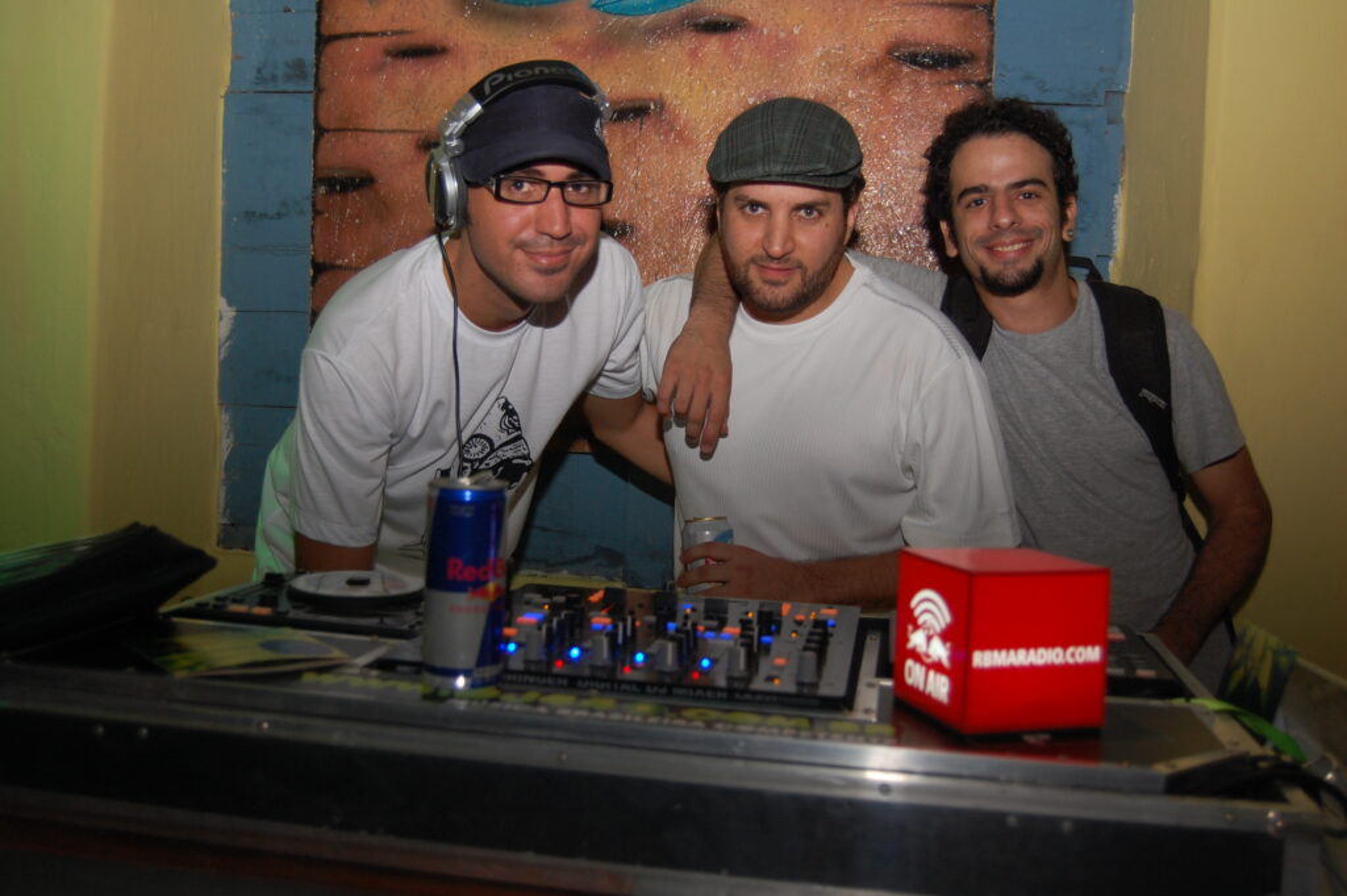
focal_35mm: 36
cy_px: 448
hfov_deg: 53.2
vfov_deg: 36.8
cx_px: 674
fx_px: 1346
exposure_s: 1/50
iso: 400
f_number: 4
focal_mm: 24
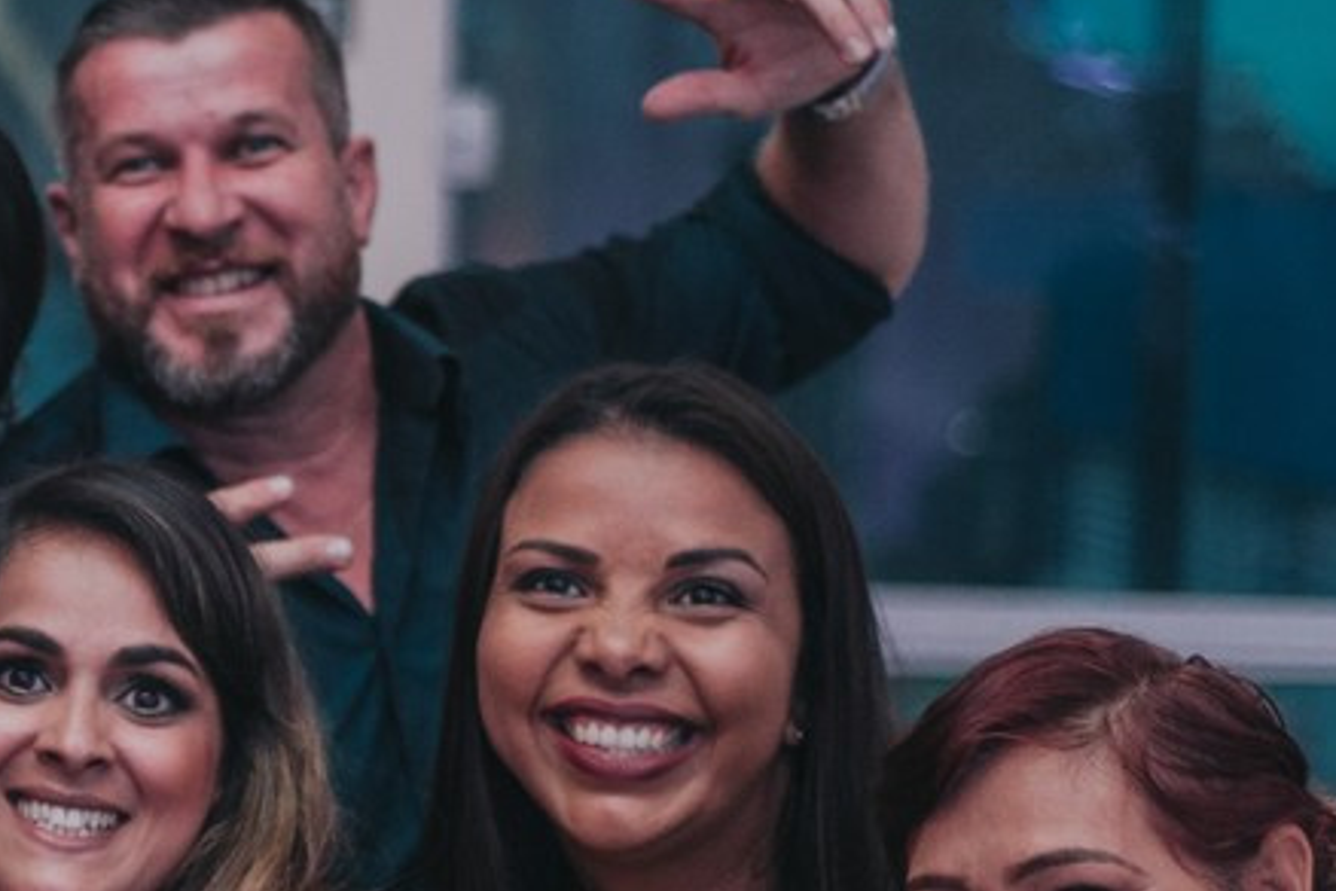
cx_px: -406
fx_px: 5084
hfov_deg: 14.3
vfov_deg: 10.0
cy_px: 697
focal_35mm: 137
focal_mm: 50
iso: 1600
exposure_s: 1/200
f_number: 2
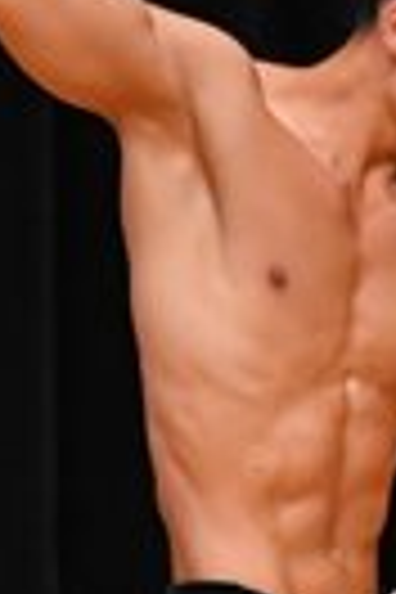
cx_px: 434
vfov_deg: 1.5
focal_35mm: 1411
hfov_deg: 1.0
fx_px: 23280
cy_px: 558
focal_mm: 160
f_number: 5.6
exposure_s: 1/400
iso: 3200
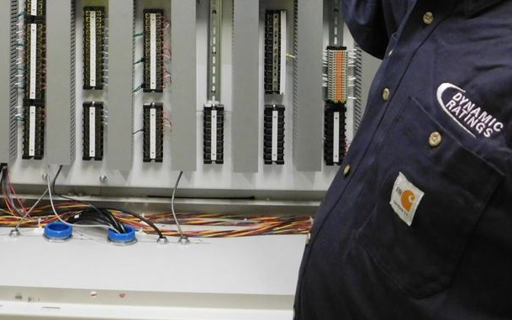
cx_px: 156
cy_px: -24
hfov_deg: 41.1
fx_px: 670
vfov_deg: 25.2
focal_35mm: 48
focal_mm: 4
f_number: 3
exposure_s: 1/30
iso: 360
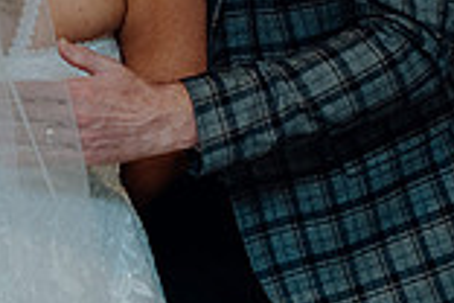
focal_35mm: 227
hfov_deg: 9.1
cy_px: 16
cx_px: 157
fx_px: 2862
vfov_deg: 6.0
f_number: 3.5
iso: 2500
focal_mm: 61
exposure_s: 1/160
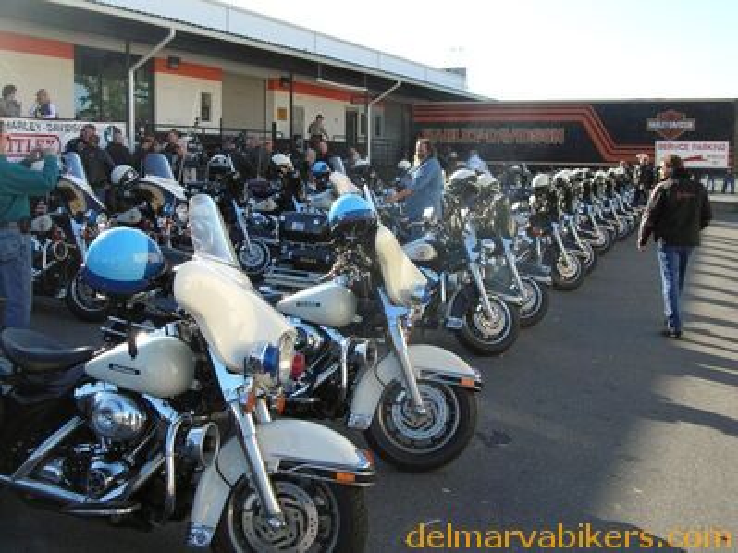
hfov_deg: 51.4
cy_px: 276
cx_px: 369
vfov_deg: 39.6
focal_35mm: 36
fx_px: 767
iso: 50
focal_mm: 6
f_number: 3.7
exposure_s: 1/188
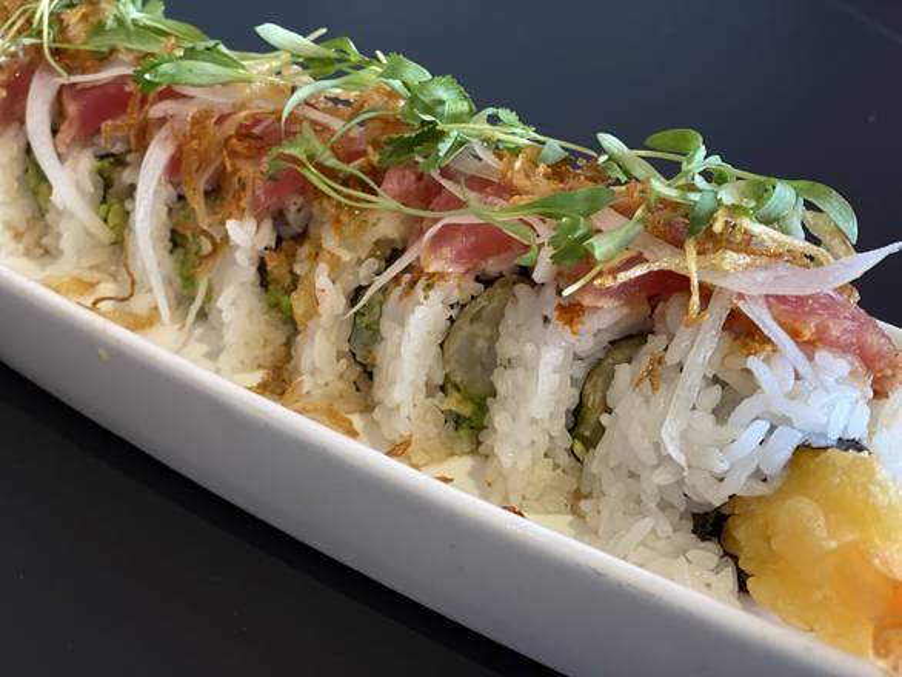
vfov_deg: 28.1
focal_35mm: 52
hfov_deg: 36.8
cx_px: 451
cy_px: 338
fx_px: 1356
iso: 250
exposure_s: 1/40
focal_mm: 6
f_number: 2
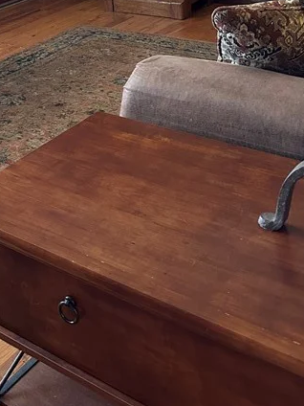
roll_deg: +4.8
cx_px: 28
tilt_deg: -14.3
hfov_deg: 24.5
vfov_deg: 30.9
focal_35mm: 58
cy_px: 5
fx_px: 679
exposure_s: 1/60
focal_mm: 6.86
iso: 500
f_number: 1.78
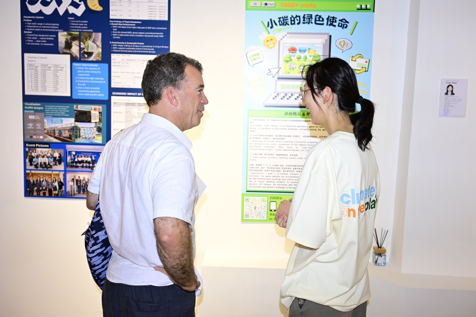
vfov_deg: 40.0
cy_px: 158
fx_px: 436
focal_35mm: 33
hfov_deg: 57.2
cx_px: 238
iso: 800
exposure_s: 1/160
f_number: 5
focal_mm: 33
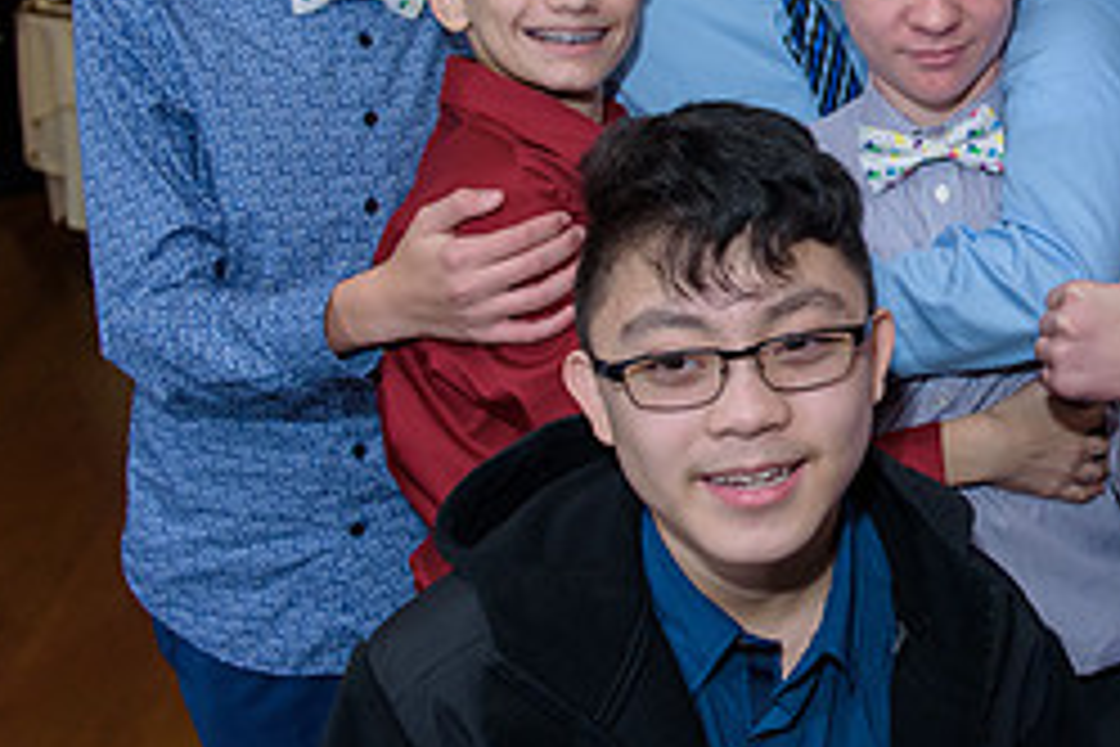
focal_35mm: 56
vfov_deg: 23.7
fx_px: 1742
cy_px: 115
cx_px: 1165
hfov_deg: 32.3
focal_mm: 24
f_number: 3.2
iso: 1250
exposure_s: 1/125
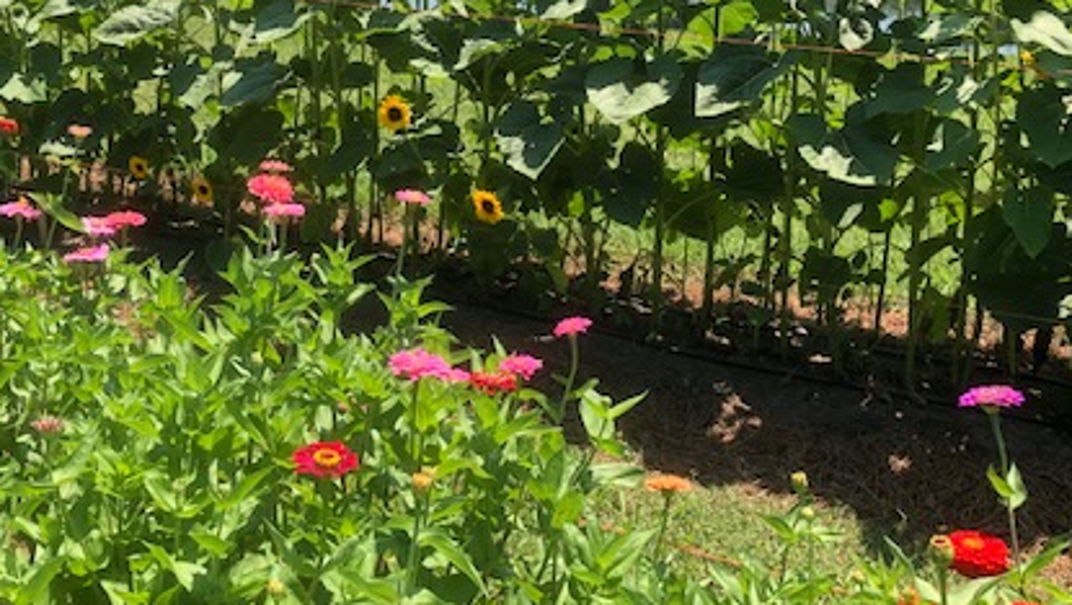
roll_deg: +0.9
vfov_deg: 25.1
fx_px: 1337
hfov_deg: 43.2
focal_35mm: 47
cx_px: 377
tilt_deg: -13.6
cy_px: 132
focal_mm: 3.99
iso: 20
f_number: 1.8
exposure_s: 1/800
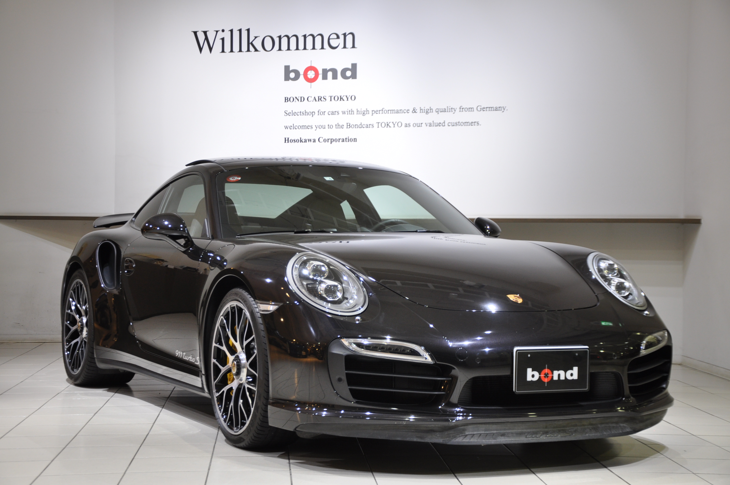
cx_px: 365
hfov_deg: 31.9
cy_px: 242
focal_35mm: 63
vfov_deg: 21.5
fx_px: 1276
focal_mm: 42
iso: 400
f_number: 5.6
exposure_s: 1/30
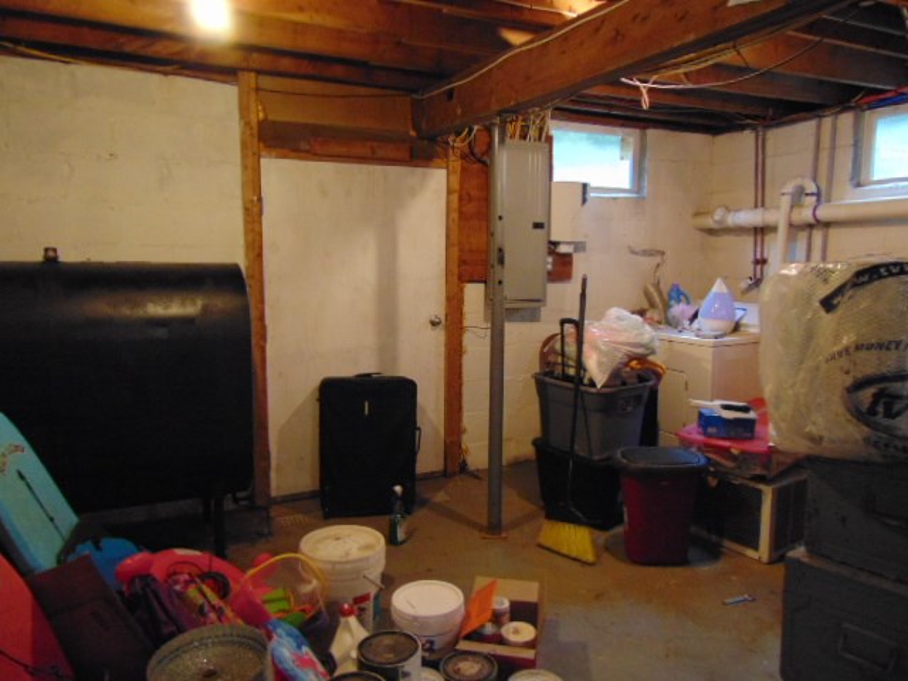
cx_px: 454
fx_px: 656
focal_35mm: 25
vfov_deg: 54.9
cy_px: 340
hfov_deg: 69.4
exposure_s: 1/13
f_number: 3
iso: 400
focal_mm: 4.5
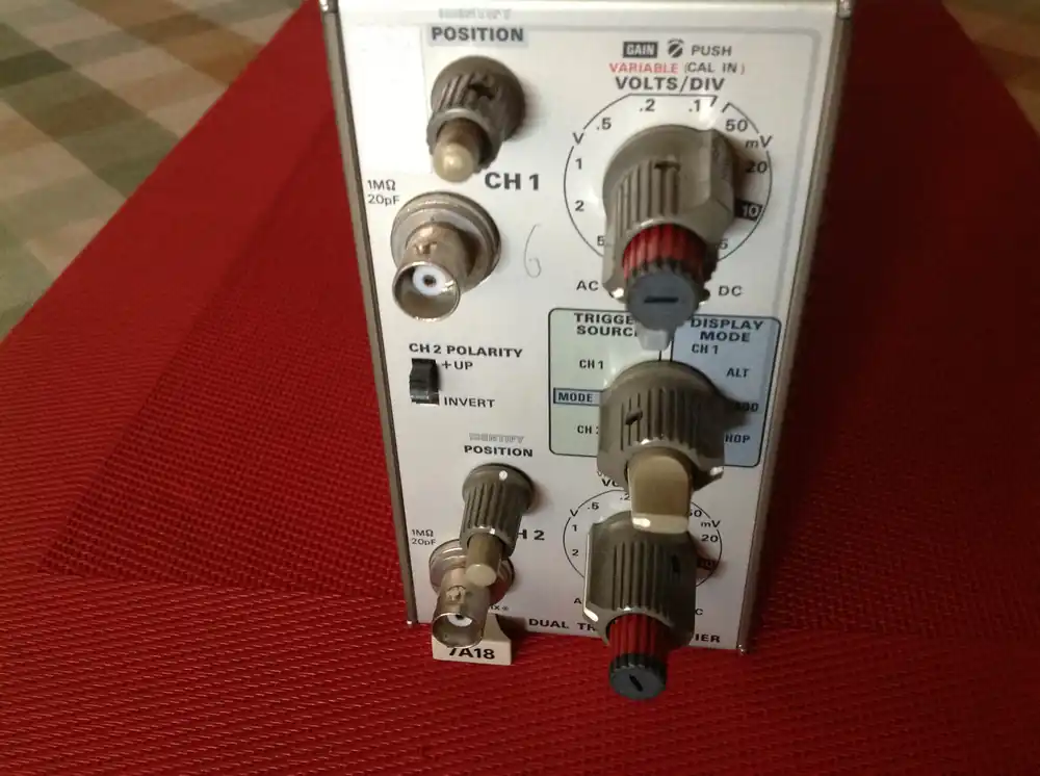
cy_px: 388
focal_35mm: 35
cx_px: 520
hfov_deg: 52.7
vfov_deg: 40.6
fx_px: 1050
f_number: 2.4
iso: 320
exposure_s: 1/15
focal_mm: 4.28
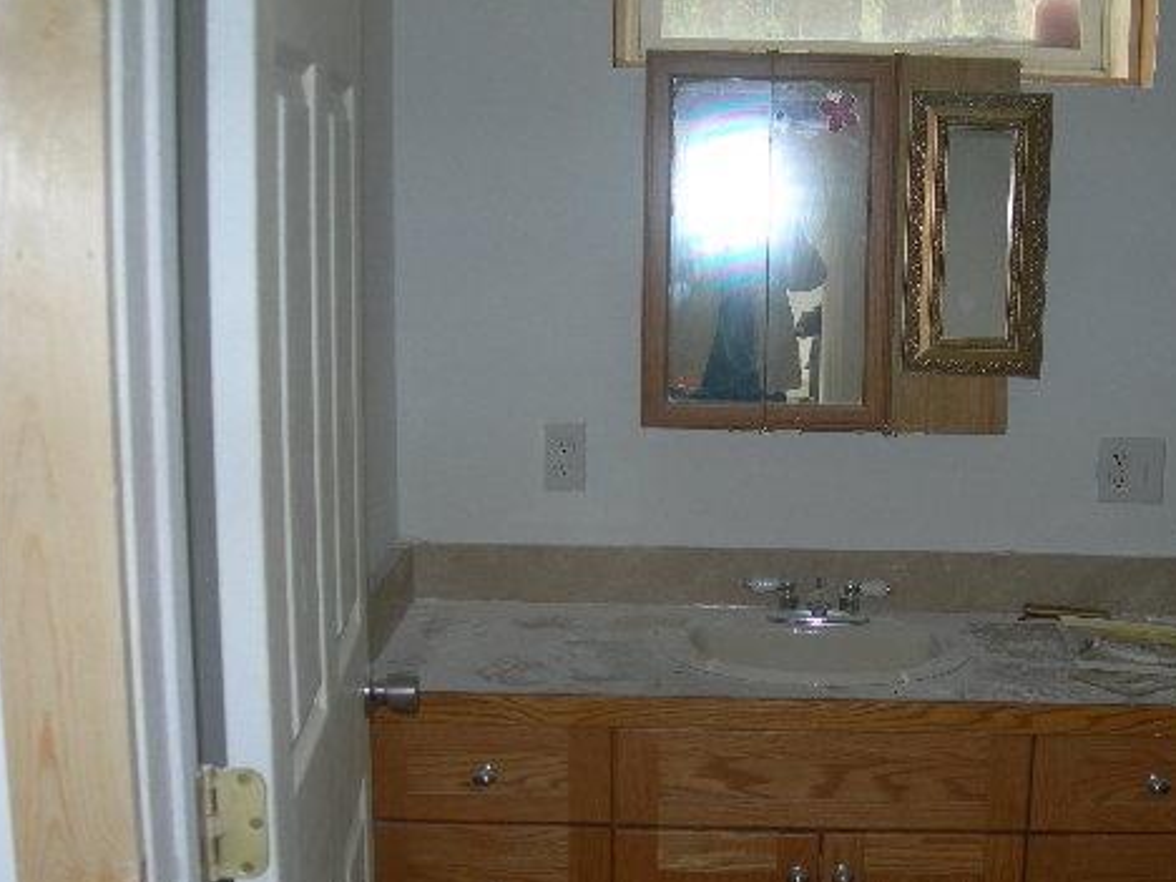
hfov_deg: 36.5
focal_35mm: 52
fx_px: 1767
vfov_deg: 27.9
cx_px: 769
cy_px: 578
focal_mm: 7.8
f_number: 2.8
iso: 50
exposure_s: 1/60.1
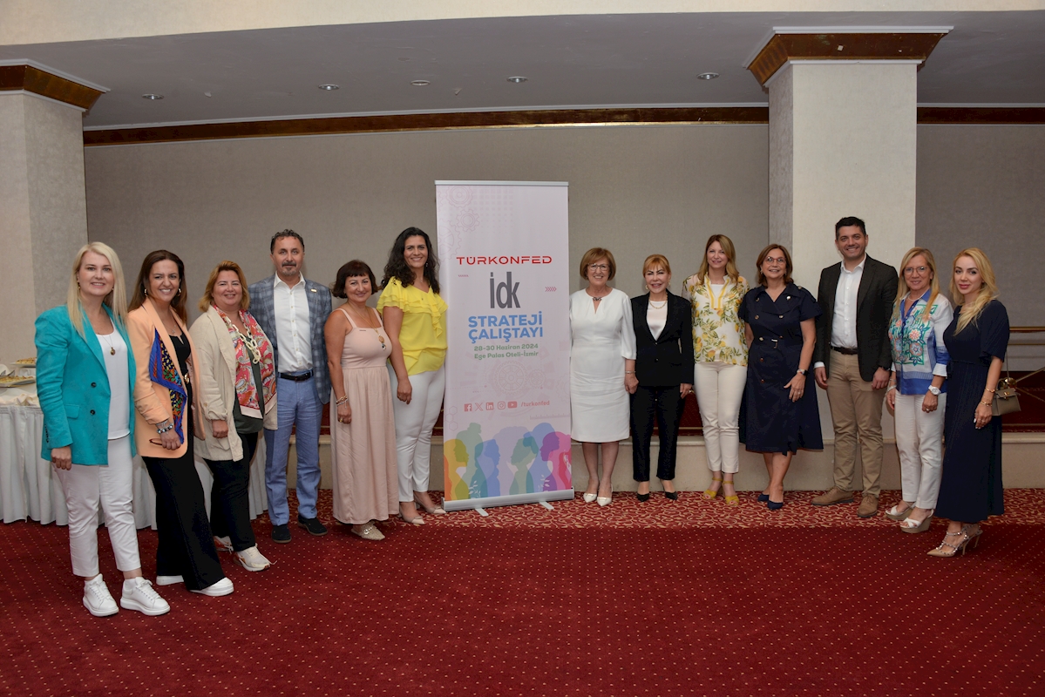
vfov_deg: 46.4
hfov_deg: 65.5
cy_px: 348
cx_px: 522
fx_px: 813
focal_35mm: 28
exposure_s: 1/60
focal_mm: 28
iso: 800
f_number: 7.1
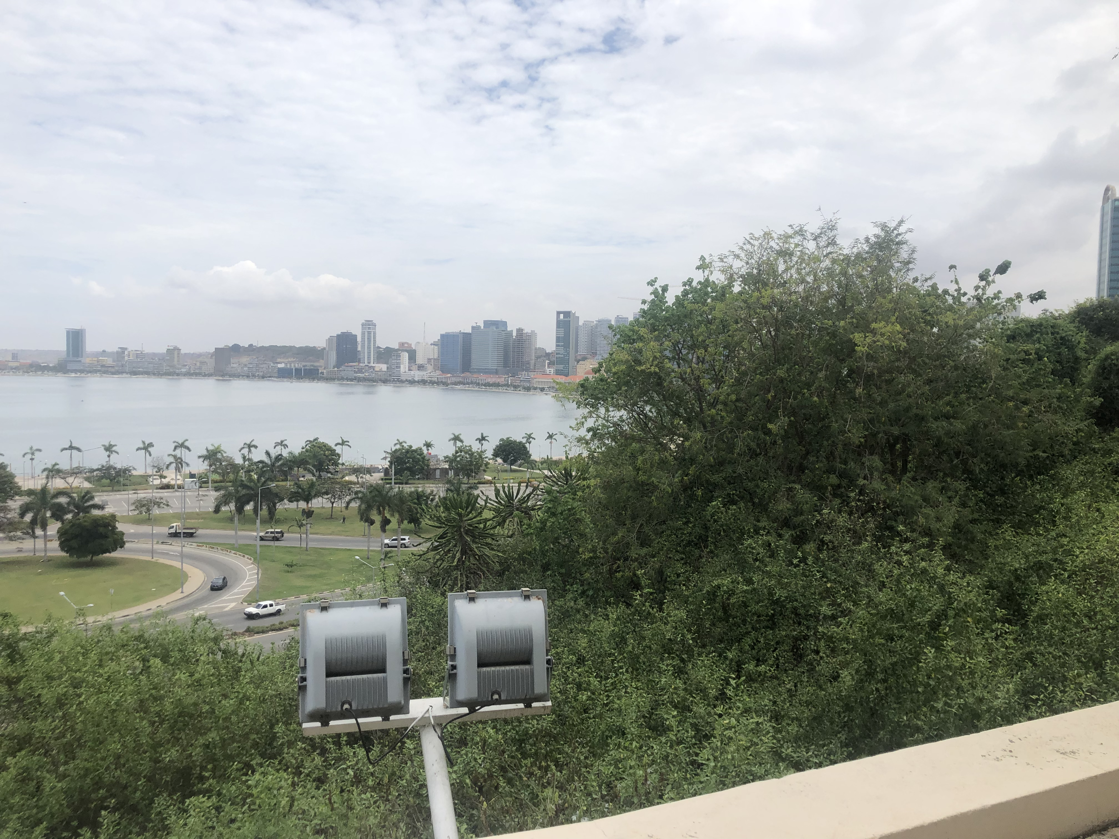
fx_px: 905
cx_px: 560
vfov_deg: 49.7
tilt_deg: -4.0
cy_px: 420
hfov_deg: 63.4
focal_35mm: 28
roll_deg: -0.6
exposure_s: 1/3690
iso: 20
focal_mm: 3.99
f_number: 1.8
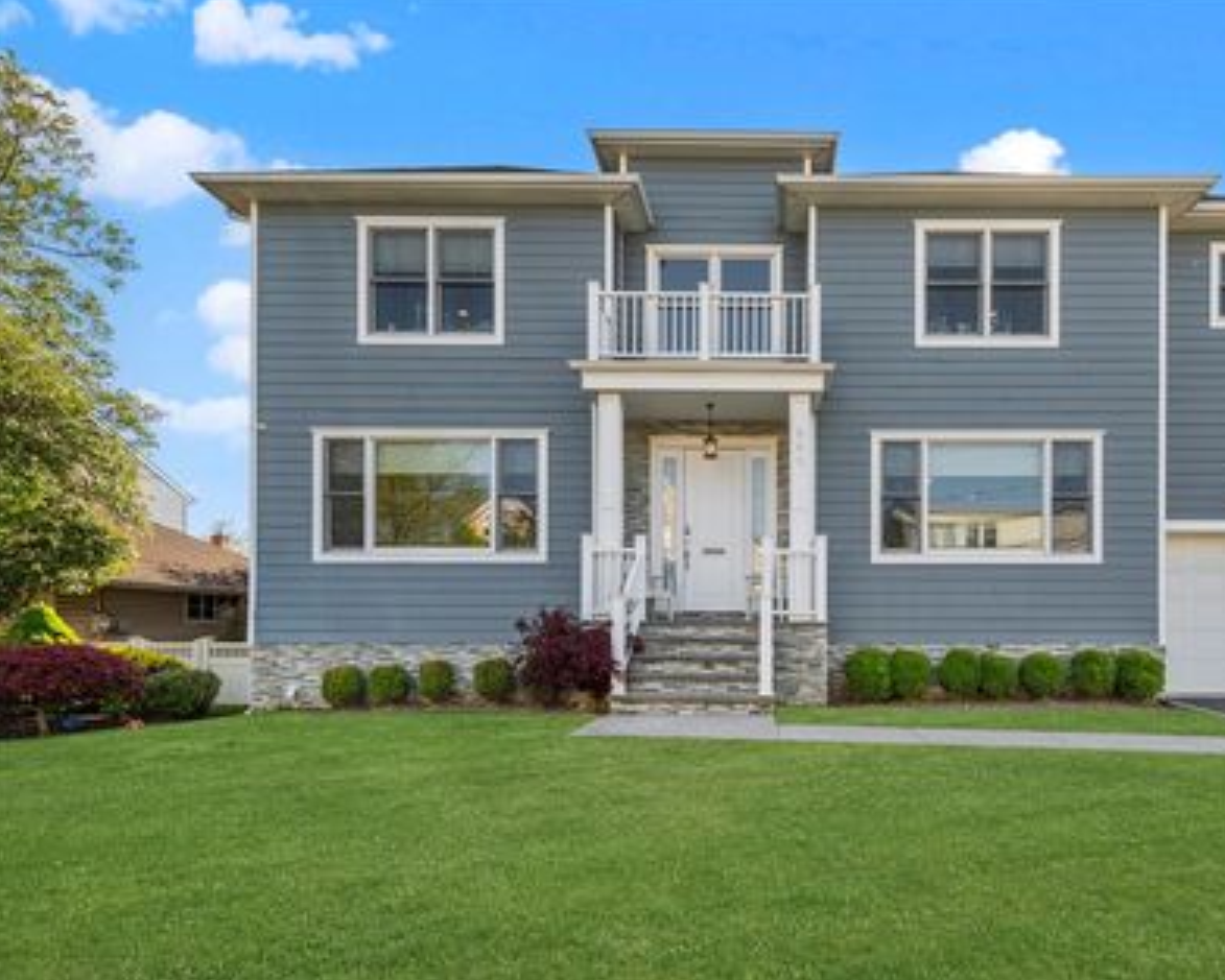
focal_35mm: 18
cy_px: 506
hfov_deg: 84.4
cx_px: 777
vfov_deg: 73.8
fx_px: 653
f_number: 8
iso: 100
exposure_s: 1/80
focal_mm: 15
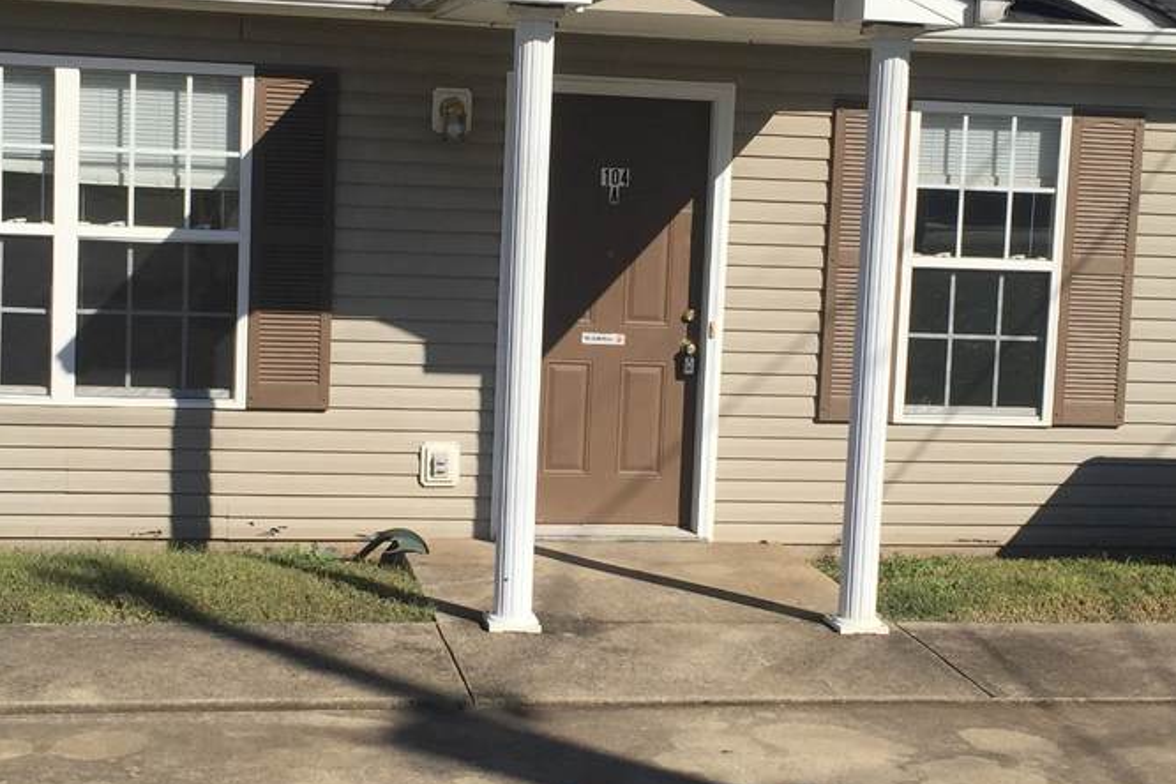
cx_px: 549
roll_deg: -4.6
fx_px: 1895
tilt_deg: -5.0
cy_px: 328
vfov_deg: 23.4
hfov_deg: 34.5
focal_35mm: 58
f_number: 2.2
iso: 32
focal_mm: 4.15
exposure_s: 1/2639
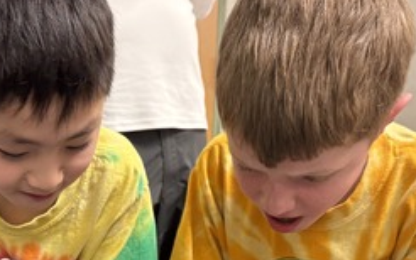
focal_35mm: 58
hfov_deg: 34.9
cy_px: 267
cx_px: 151
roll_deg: -1.4
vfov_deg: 21.5
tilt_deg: -15.2
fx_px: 658
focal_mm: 6.76
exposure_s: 1/60
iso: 250
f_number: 1.78
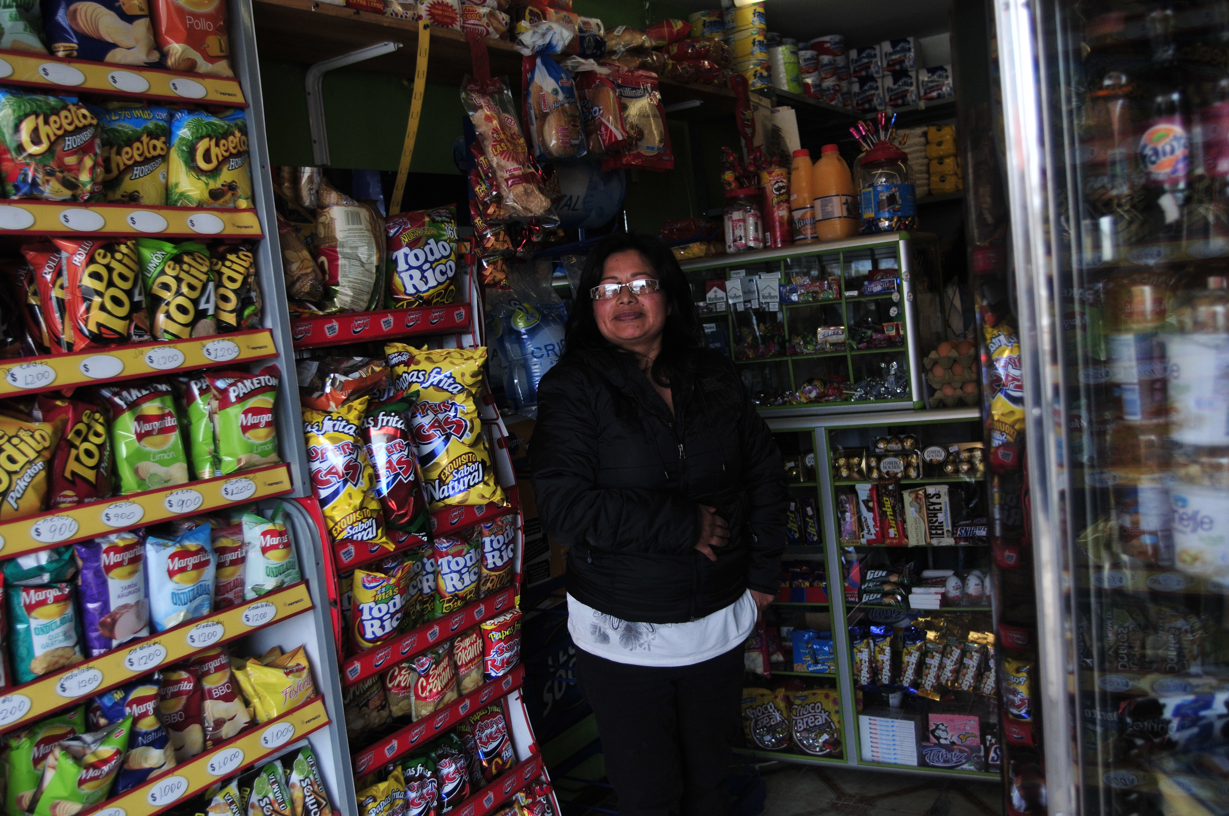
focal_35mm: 30
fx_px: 1023
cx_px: 614
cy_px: 408
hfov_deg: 62.0
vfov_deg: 43.5
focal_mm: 20
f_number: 2.8
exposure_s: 1/800
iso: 500
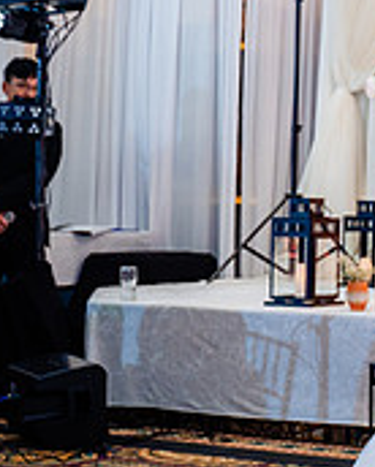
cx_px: 713
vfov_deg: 18.1
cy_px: 98
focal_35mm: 105
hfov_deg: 13.0
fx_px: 1454
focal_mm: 30
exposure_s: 1/160
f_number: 3.5
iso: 800
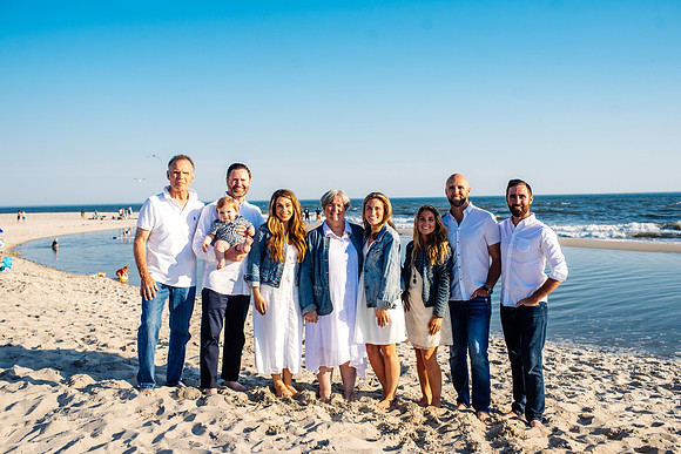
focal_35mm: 37
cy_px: 227
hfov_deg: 52.5
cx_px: 340
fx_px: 691
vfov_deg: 36.4
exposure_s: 1/1250
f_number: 4.5
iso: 160
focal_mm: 35
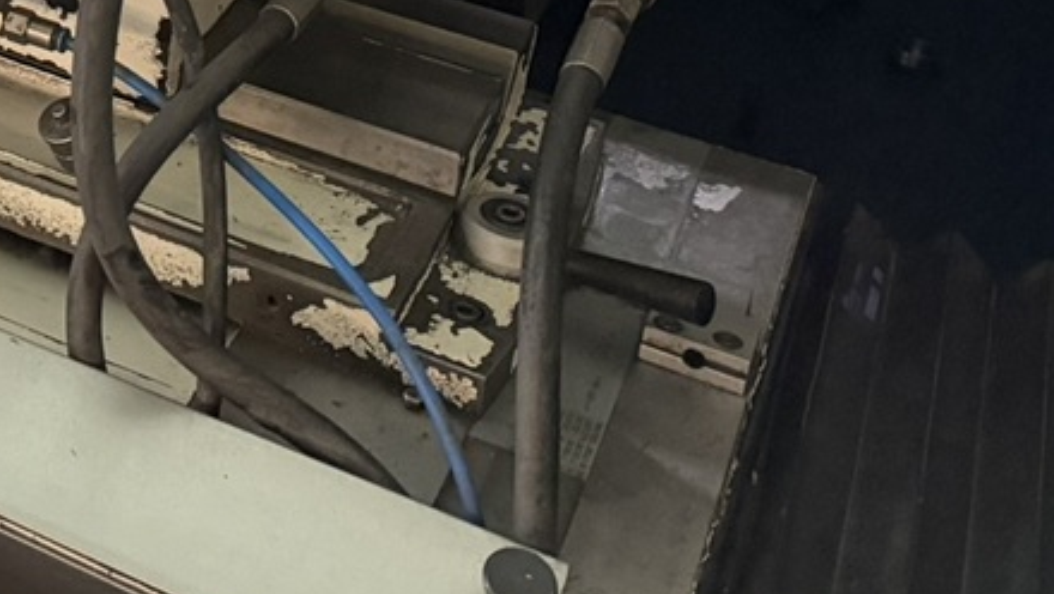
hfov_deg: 23.5
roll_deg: +0.1
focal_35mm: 76
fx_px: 2125
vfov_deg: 14.1
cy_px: -486
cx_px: -434
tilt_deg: -18.7
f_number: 1.78
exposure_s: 1/43
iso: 800
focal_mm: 6.76
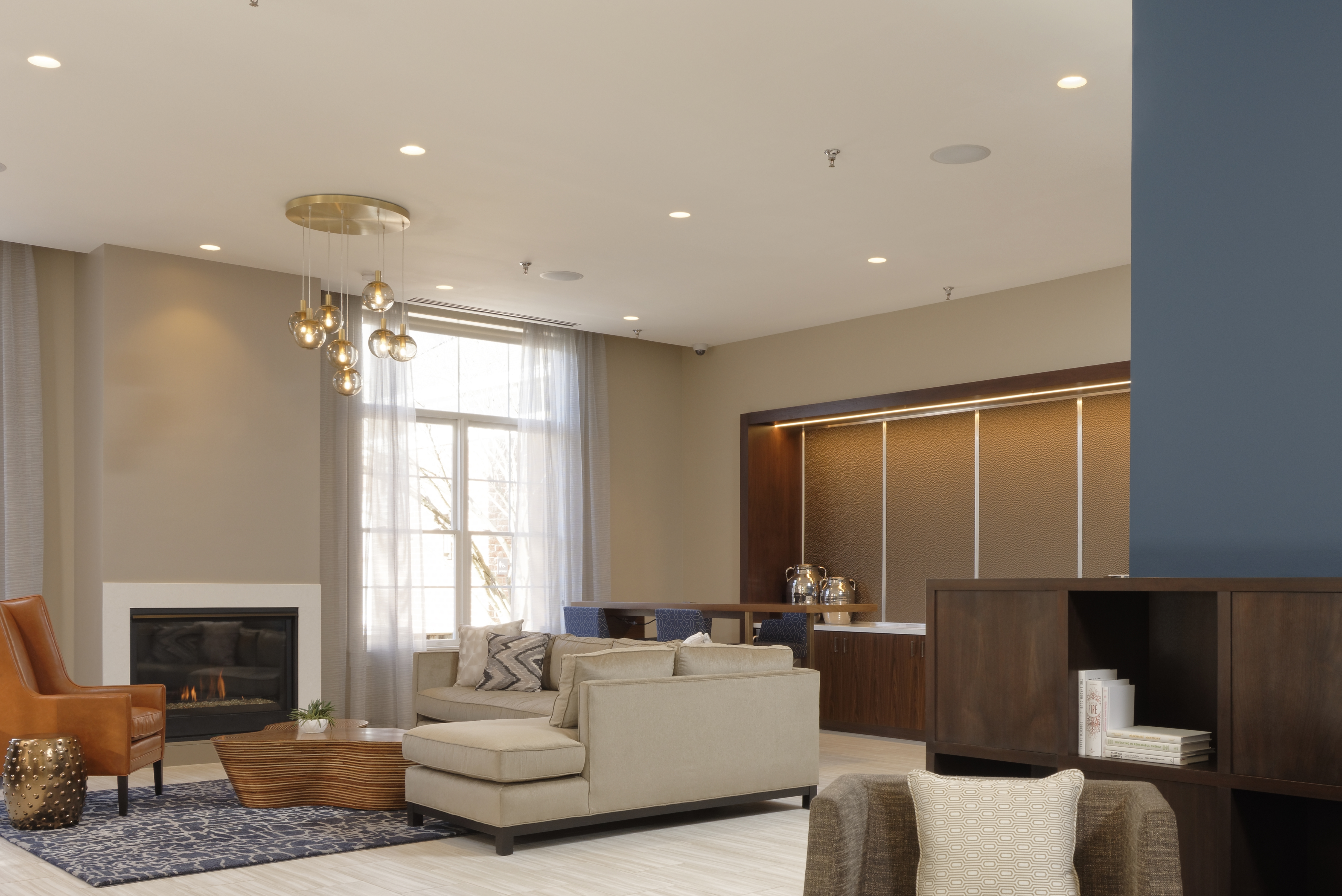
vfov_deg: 36.4
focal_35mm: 36
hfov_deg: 53.1
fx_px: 1342
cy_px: 617
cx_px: 718
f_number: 18
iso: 250
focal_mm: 24
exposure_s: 1/5
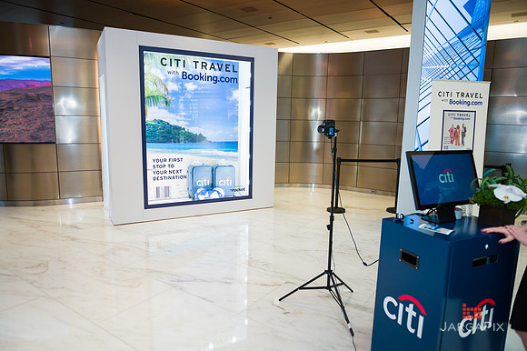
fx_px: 351
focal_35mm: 24
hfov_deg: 73.8
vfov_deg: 53.1
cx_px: 264
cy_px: 176
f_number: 3.2
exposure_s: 1/200
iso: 400
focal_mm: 24
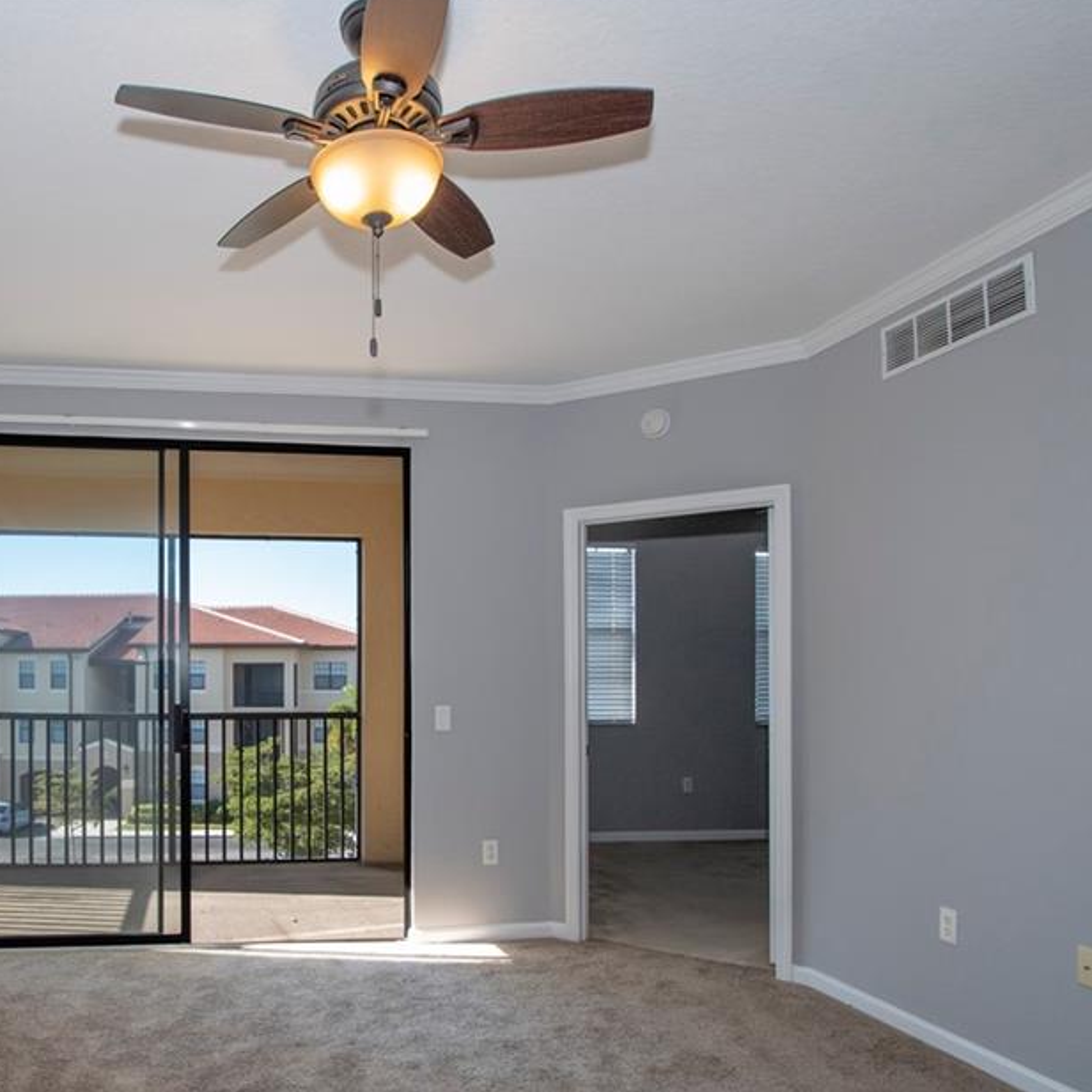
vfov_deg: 64.2
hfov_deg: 62.0
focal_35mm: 24
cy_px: 592
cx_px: 330
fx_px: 869
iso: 400
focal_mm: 11.5
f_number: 6.7
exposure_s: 1/180
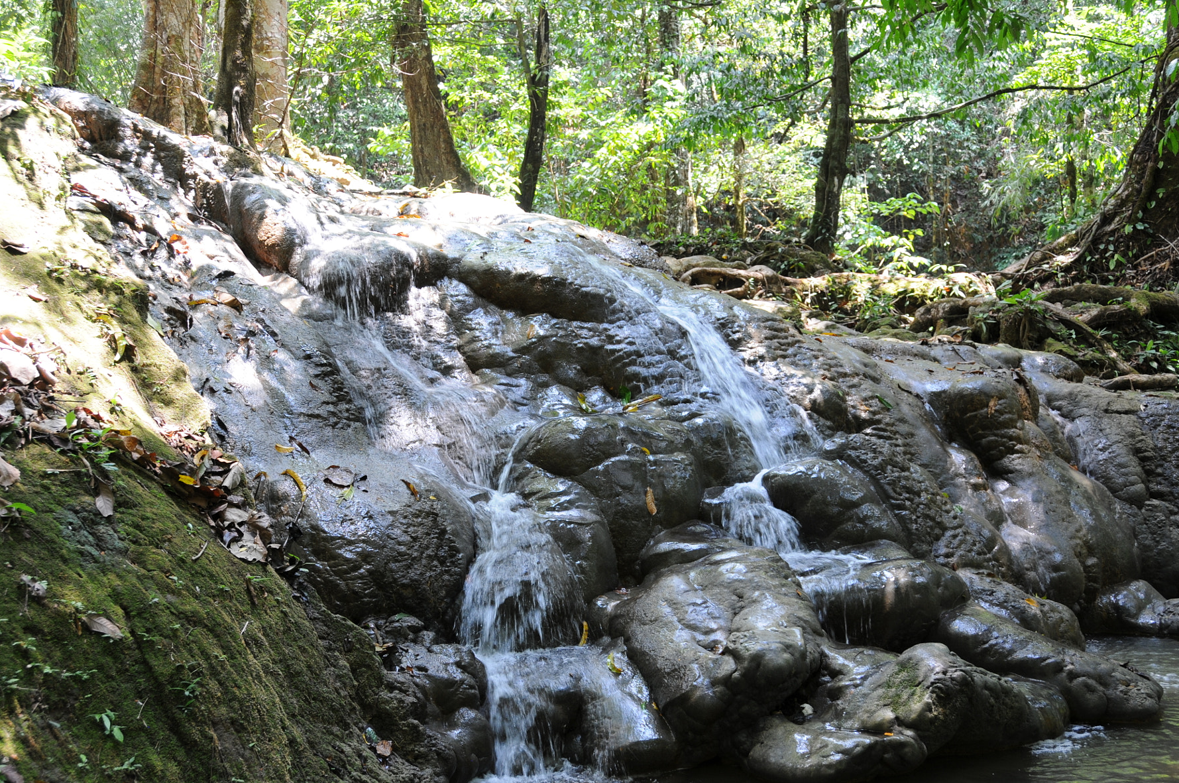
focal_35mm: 38
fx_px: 1243
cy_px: 402
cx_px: 581
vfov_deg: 35.0
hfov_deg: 50.8
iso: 250
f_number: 5.6
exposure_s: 1/40
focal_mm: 22
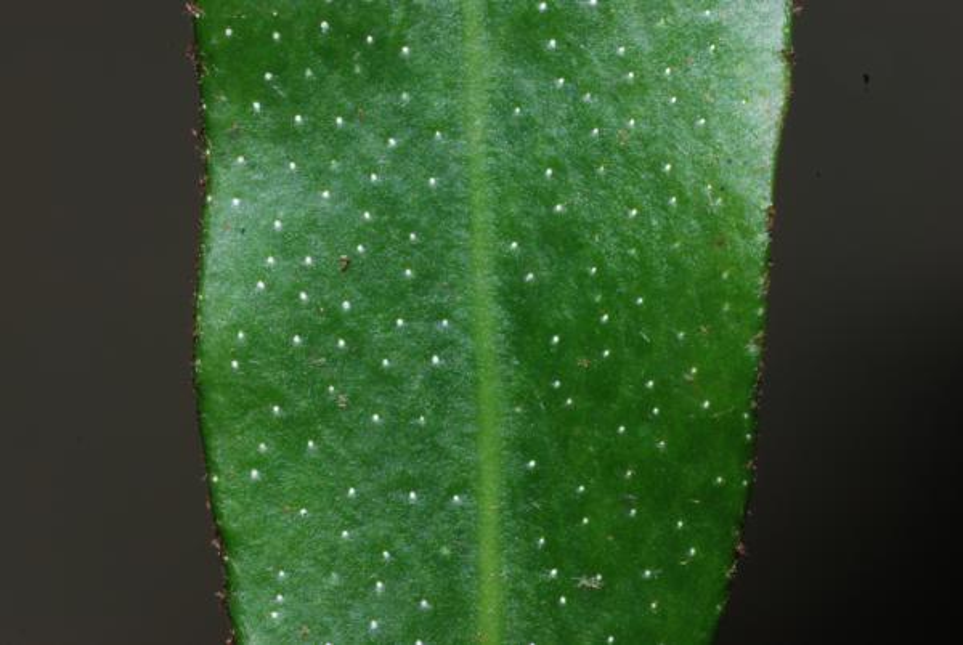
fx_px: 2813
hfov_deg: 19.4
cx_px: 482
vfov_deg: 13.1
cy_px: 322
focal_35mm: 105
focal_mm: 70
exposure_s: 1/60
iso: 200
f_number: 22
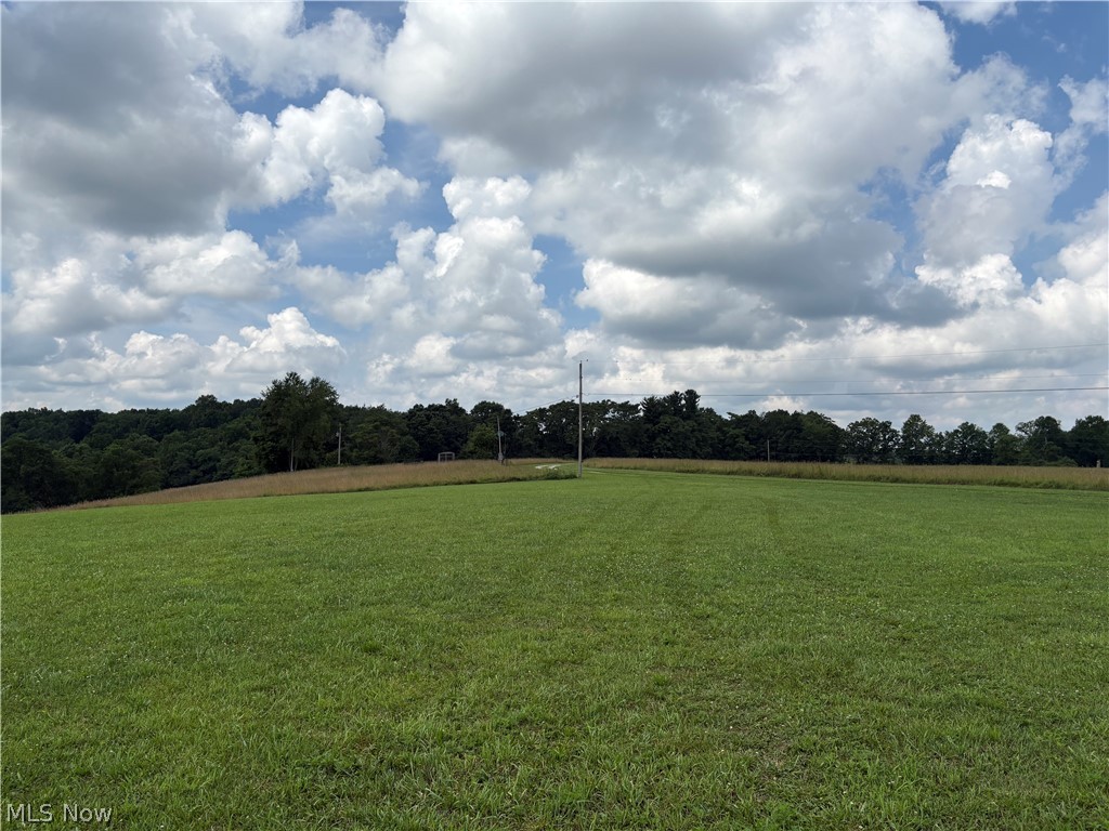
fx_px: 833
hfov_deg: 67.3
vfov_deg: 53.1
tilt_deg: +3.2
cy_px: 416
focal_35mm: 26
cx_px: 554
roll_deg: -0.4
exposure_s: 1/6329
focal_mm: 5.96
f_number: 1.6
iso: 50
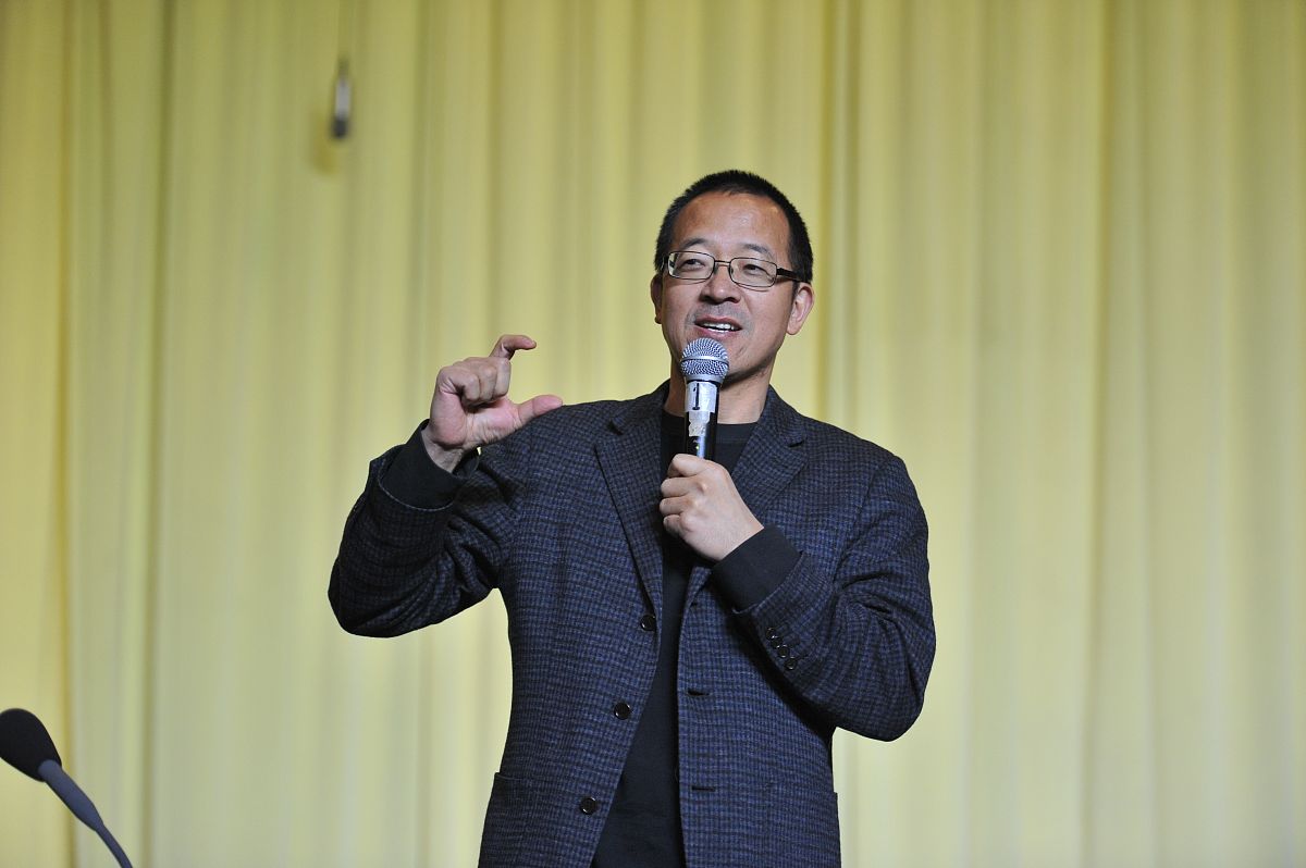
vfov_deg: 13.9
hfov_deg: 20.8
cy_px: 434
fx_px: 3552
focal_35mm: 98
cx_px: 653
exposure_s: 1/500
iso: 1600
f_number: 2.8
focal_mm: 98
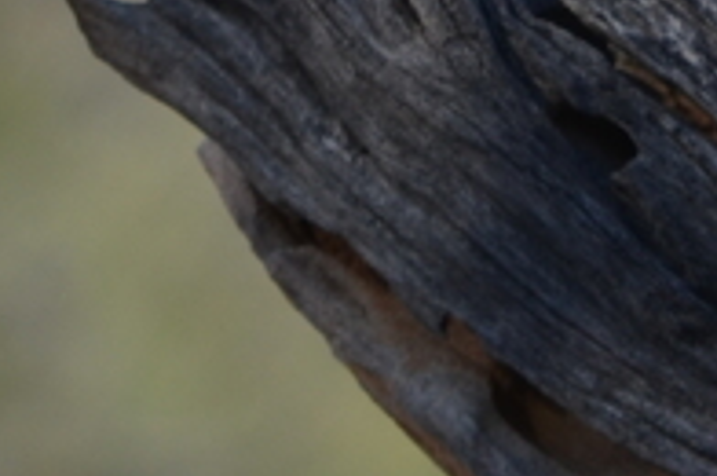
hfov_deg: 0.7
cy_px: -630
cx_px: 673
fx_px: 58359
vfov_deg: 0.5
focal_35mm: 2935
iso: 200
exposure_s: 1/500
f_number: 5.6
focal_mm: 300
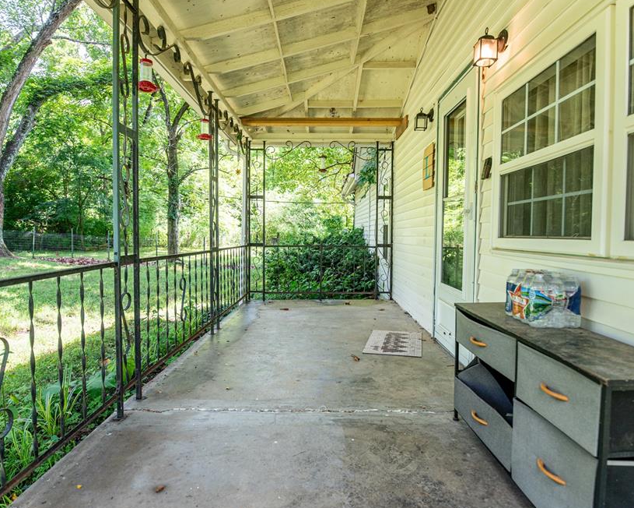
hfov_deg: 80.4
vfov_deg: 68.1
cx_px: 317
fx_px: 375
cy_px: 247
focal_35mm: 20
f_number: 3.5
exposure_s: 1/320
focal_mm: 17
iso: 320
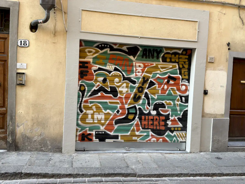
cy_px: 92
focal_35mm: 35
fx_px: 248
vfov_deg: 40.7
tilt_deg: -4.5
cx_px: 122
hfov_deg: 52.6
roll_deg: -1.9
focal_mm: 6.76
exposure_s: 1/121
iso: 64
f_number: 1.78
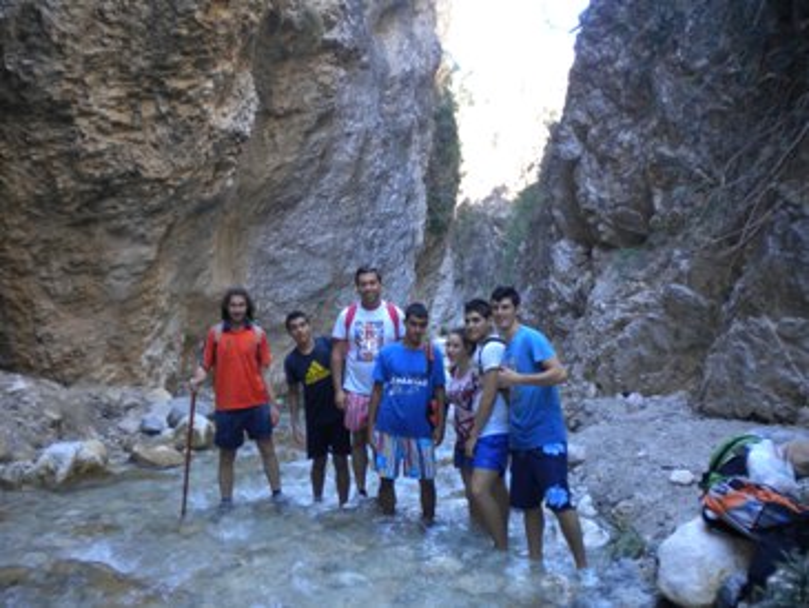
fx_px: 818
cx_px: 404
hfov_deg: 52.6
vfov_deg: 40.7
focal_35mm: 35
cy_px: 304
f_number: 3.1
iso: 133
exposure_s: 1/63.4
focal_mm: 6.3
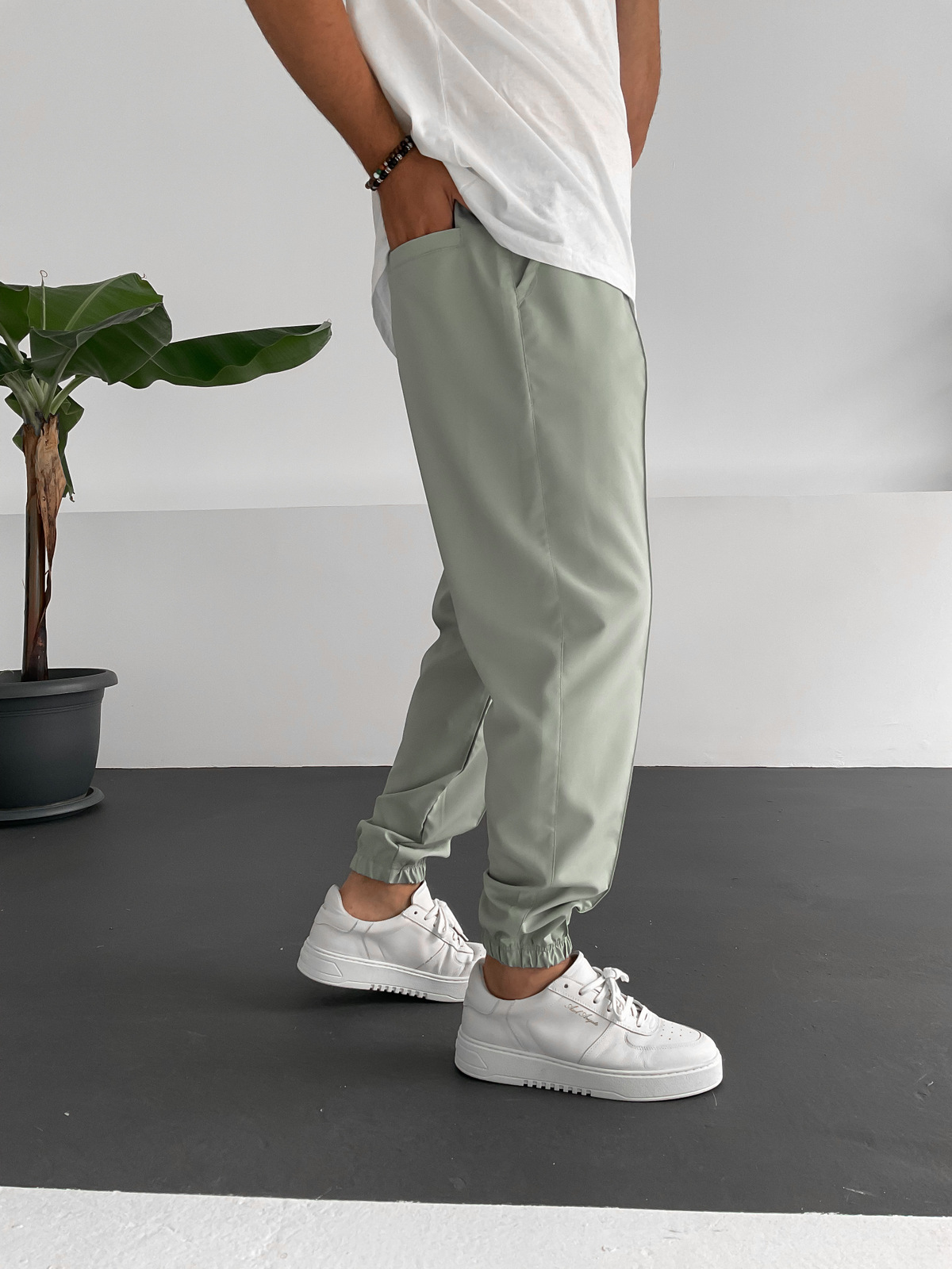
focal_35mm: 29
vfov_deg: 61.7
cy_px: 634
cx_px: 476
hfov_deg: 48.2
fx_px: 1063
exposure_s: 1/120
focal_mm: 3
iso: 50
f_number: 1.8
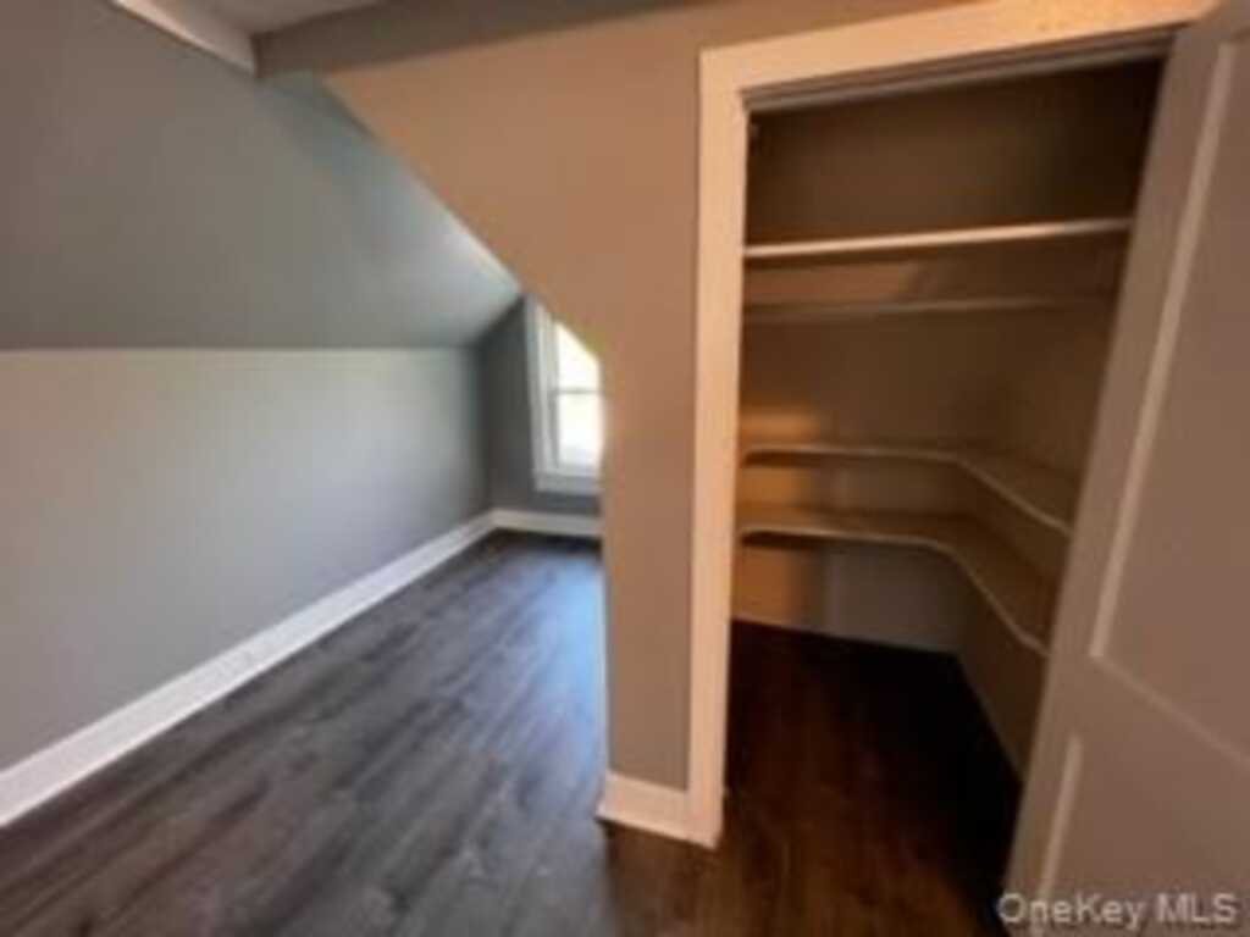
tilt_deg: -13.4
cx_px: 625
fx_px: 469
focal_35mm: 13
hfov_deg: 106.2
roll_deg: +0.1
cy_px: 468
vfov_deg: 89.9
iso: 250
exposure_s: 1/60
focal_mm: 1.57
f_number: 1.8
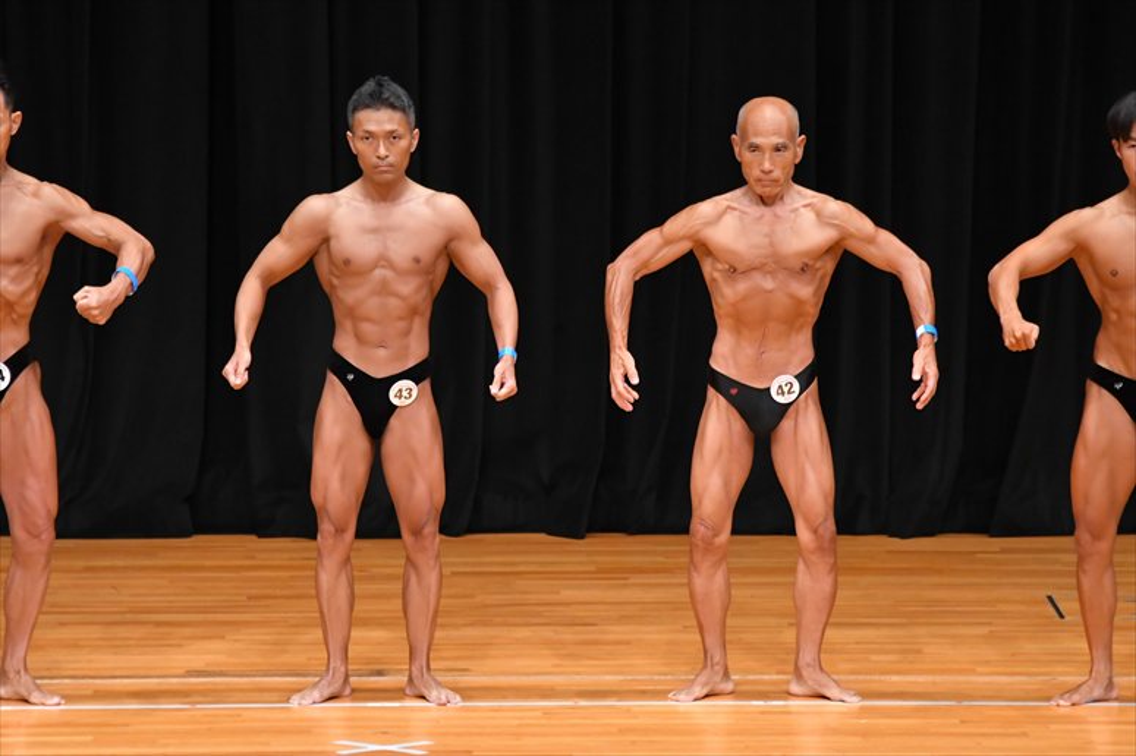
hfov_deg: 7.2
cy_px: 378
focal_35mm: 285
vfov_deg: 4.8
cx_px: 568
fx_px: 8989
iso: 4000
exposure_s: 1/400
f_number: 5.6
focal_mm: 190
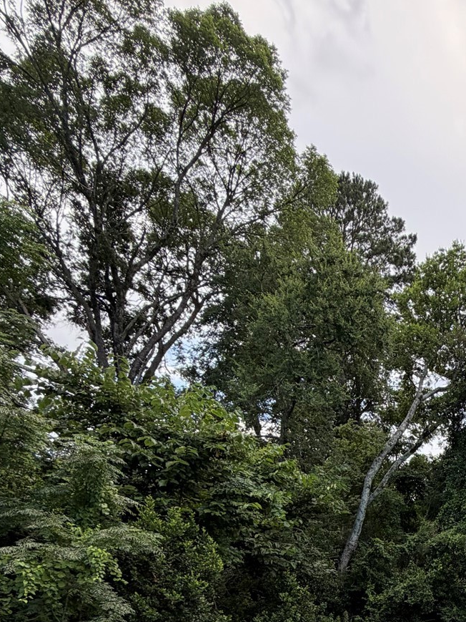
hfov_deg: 36.7
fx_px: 592
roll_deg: +1.1
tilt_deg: -8.3
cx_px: 505
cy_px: 628
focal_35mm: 33
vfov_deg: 46.0
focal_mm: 2.22
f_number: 2.2
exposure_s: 1/144
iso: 50
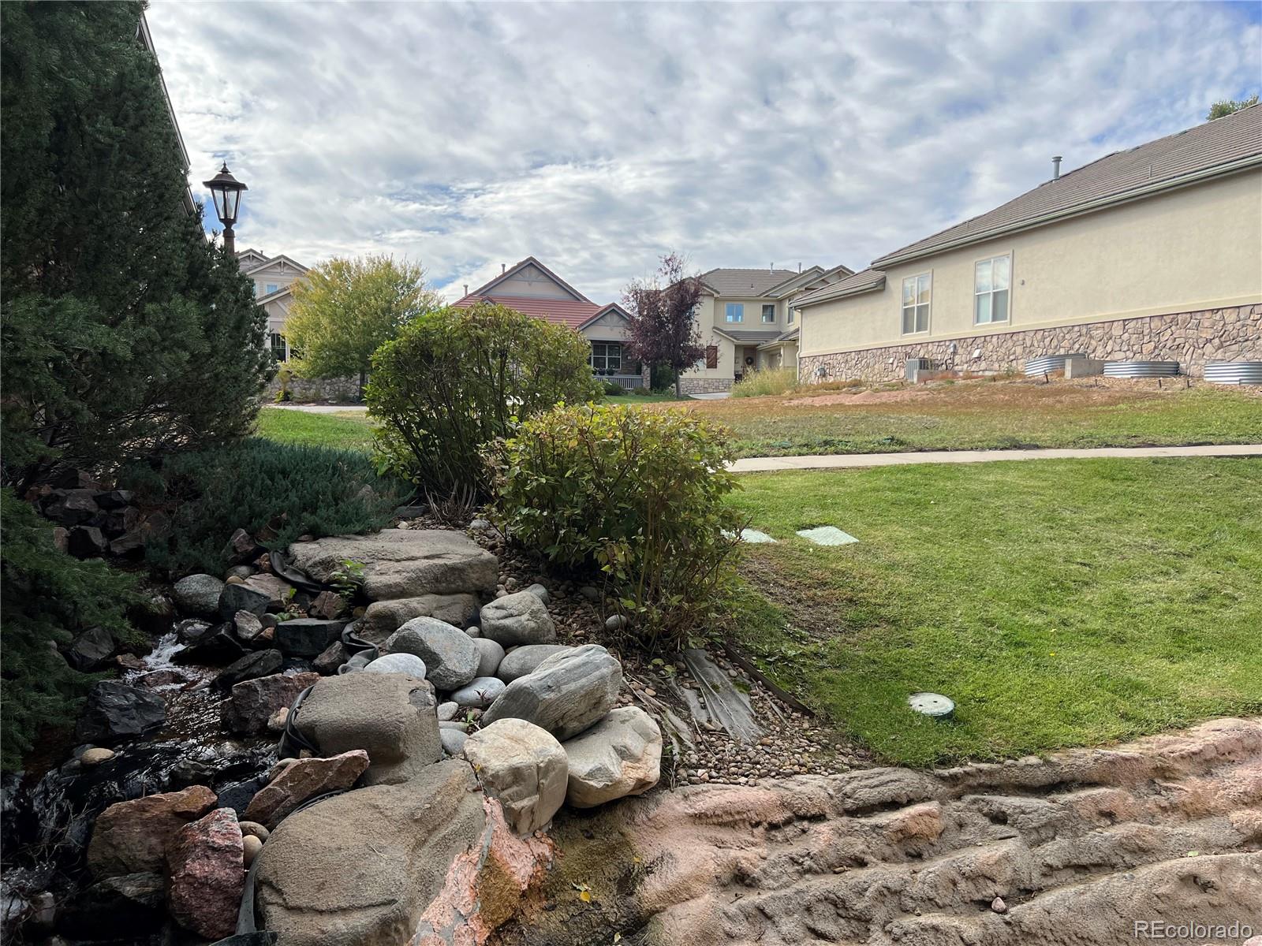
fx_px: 948
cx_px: 631
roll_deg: -0.7
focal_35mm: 26
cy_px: 473
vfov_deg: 53.1
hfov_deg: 67.3
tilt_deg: -4.4
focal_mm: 5.7
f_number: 1.5
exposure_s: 1/2841
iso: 50
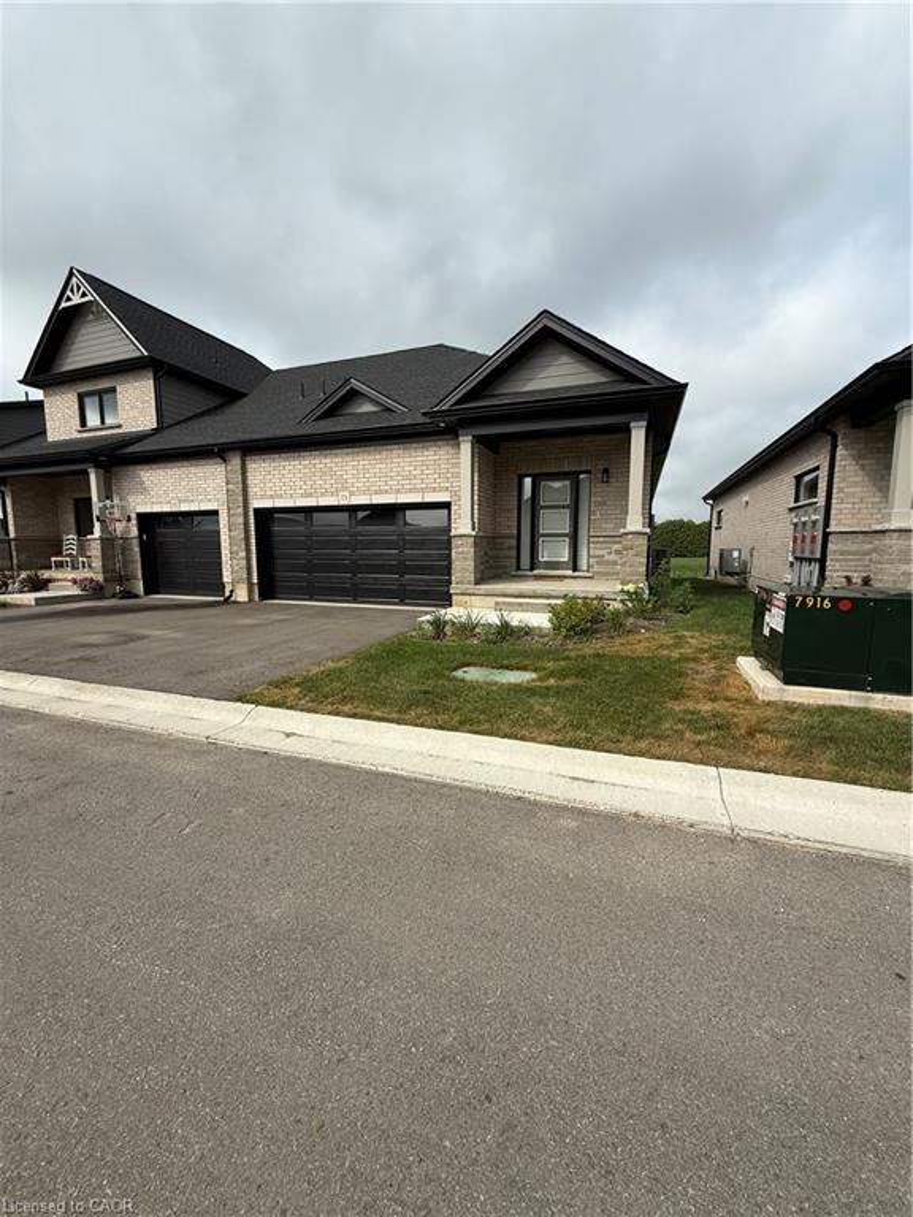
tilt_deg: -6.2
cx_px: 456
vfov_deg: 102.1
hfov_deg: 85.7
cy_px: 608
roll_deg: +0.0
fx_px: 492
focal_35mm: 14
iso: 50
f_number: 2.2
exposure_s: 1/1497
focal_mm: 2.22
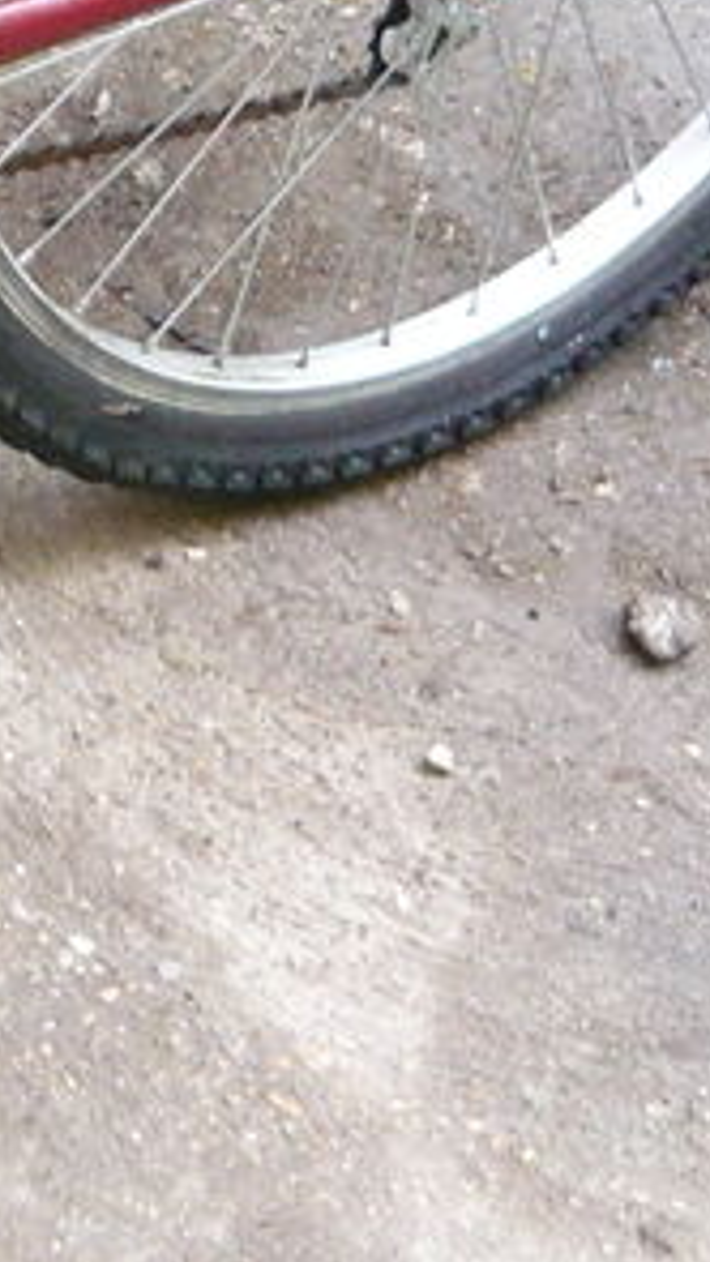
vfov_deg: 16.9
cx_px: -954
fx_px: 4082
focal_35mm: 122
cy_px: -205
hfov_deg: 9.0
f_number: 2.8
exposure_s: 1/30
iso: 320
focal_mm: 5.5
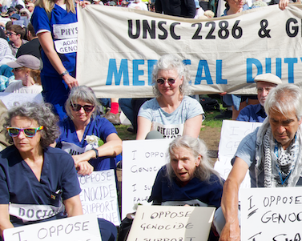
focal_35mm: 74
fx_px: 661
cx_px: 340
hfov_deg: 23.9
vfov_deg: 20.7
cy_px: 106
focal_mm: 22
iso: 400
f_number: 8
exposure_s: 1/400
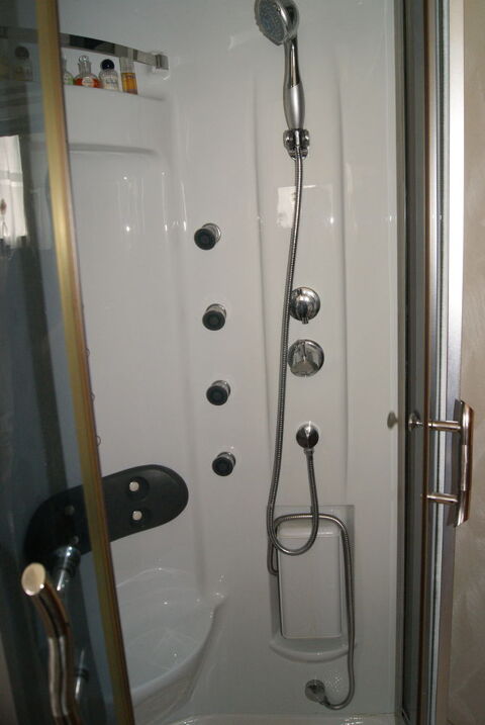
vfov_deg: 67.3
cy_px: 362
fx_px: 544
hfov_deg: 48.1
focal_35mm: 27
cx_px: 242
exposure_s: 1/60
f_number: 5.6
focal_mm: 18
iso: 400
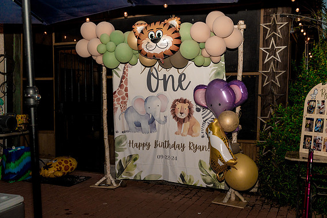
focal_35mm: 37
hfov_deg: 51.9
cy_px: 112
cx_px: 168
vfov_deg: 35.9
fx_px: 336
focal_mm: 36
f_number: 2.8
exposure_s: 1/250
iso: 2000
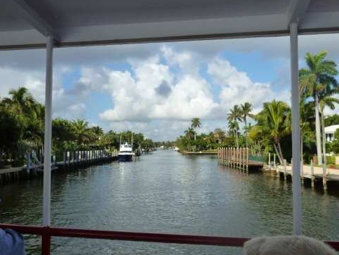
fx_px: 362
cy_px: 117
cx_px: 158
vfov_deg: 38.6
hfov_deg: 50.1
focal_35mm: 37
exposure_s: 1/1300
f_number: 3.3
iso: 160
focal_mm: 4.9
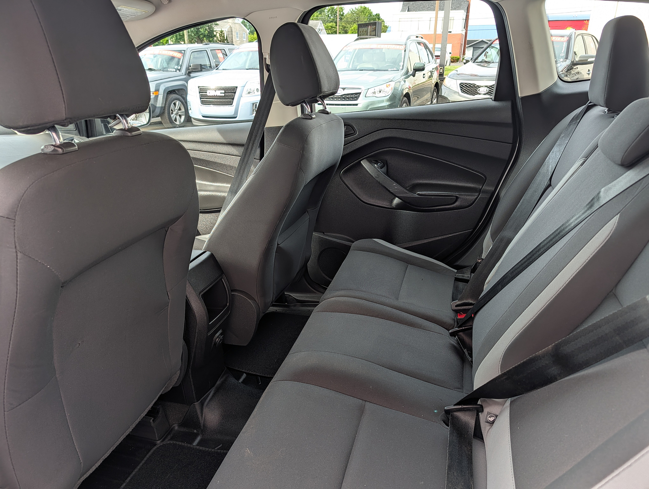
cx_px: 324
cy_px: 244
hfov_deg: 71.5
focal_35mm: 24
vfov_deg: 56.9
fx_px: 451
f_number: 1.68
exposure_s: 1/88.8
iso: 20
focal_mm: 6.9
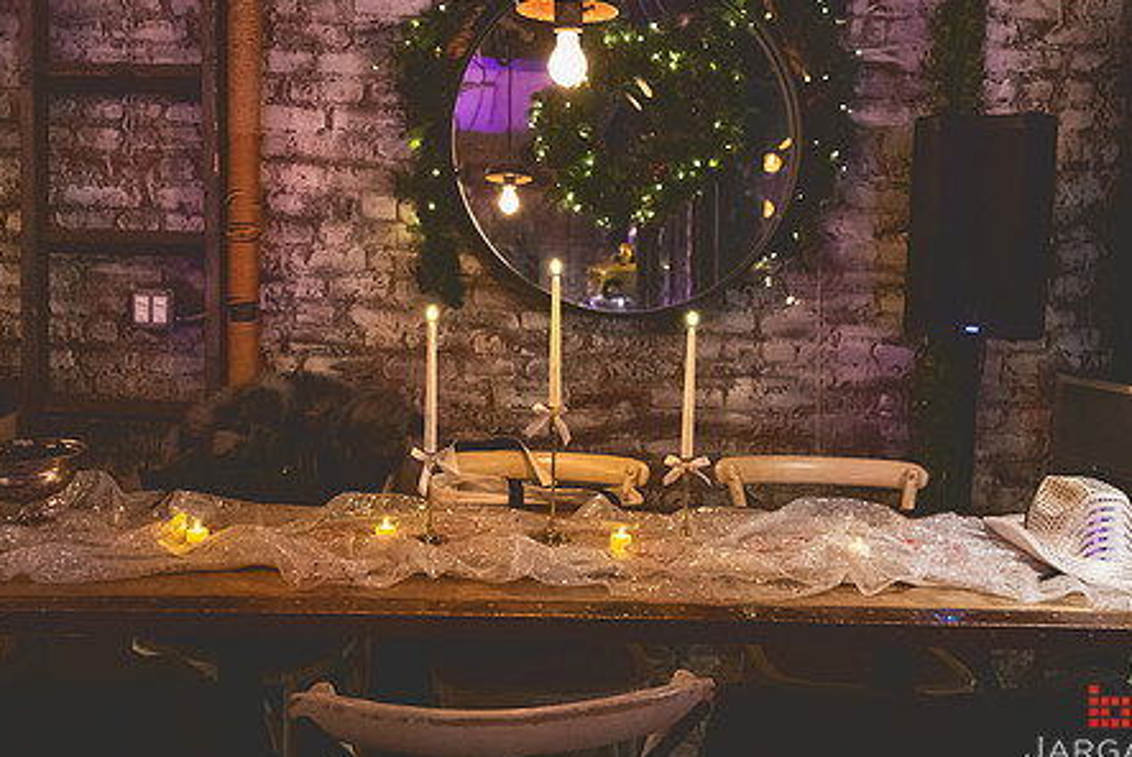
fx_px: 1070
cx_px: 550
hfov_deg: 55.8
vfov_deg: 38.9
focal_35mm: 34
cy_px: 325
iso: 3200
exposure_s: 1/100
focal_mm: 24
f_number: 2.8
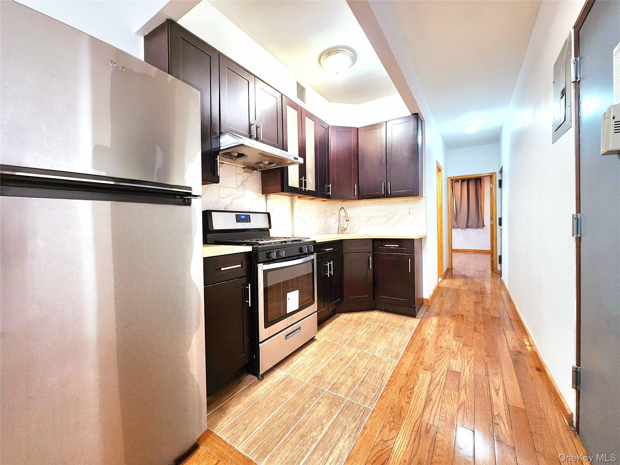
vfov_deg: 89.9
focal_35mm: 13
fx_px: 233
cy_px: 232
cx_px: 310
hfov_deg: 106.2
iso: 640
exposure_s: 1/30
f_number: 2.2
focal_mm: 2.2
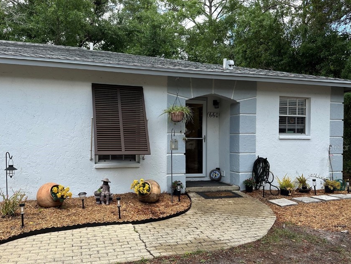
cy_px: 147
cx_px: 155
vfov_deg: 48.2
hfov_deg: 61.5
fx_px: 294
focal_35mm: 29
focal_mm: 6.86
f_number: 1.78
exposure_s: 1/685
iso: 80
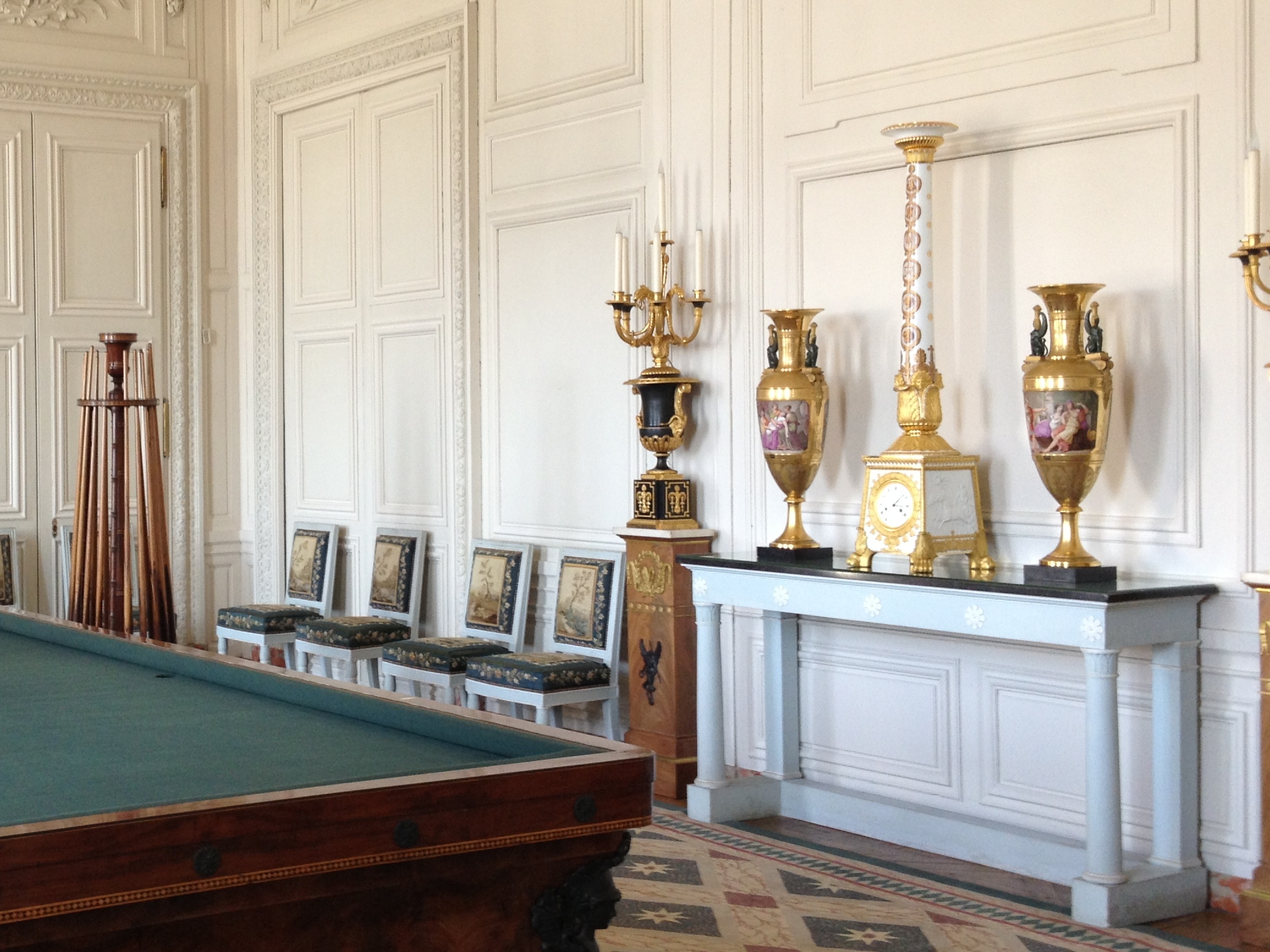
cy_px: 449
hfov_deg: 34.0
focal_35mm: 55
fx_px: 2018
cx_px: 275
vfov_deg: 26.6
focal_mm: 4.28
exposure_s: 1/20
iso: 64
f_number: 2.4
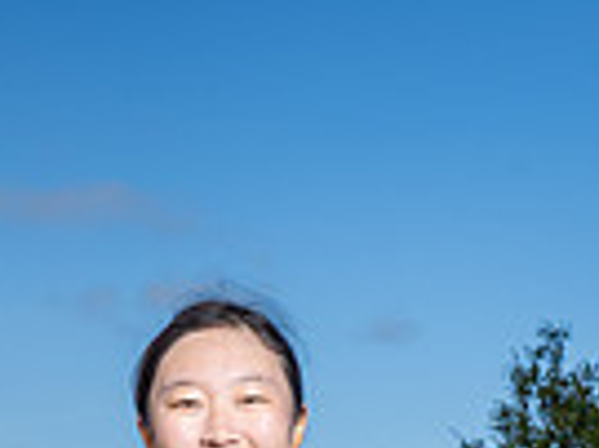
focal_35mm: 138
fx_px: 2386
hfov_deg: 14.3
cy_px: 994
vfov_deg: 9.7
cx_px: 209
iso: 100
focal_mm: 43
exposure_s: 1/250
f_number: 8
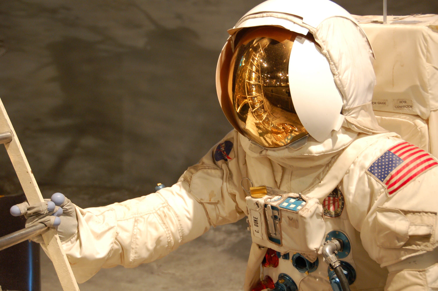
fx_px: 912
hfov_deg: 27.0
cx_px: 219
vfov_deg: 18.1
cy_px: 146
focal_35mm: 75
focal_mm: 50
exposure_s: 1/6
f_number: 4.8
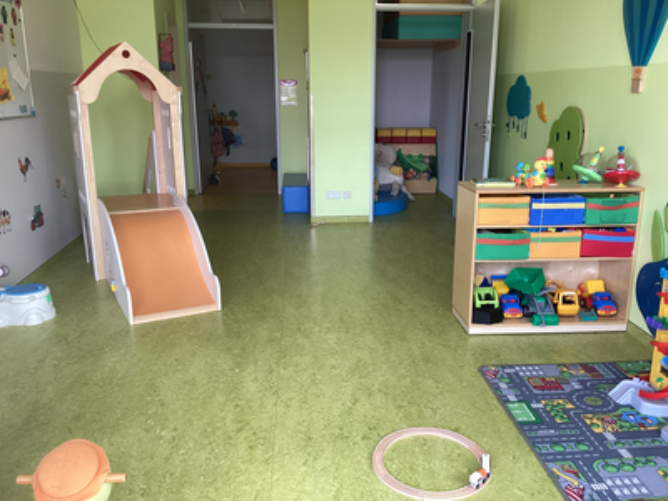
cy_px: 250
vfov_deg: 45.4
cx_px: 334
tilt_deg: -15.9
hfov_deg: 58.4
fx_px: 598
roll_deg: -1.1
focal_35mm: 31
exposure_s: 1/60
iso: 80
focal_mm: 3.3
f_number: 2.4
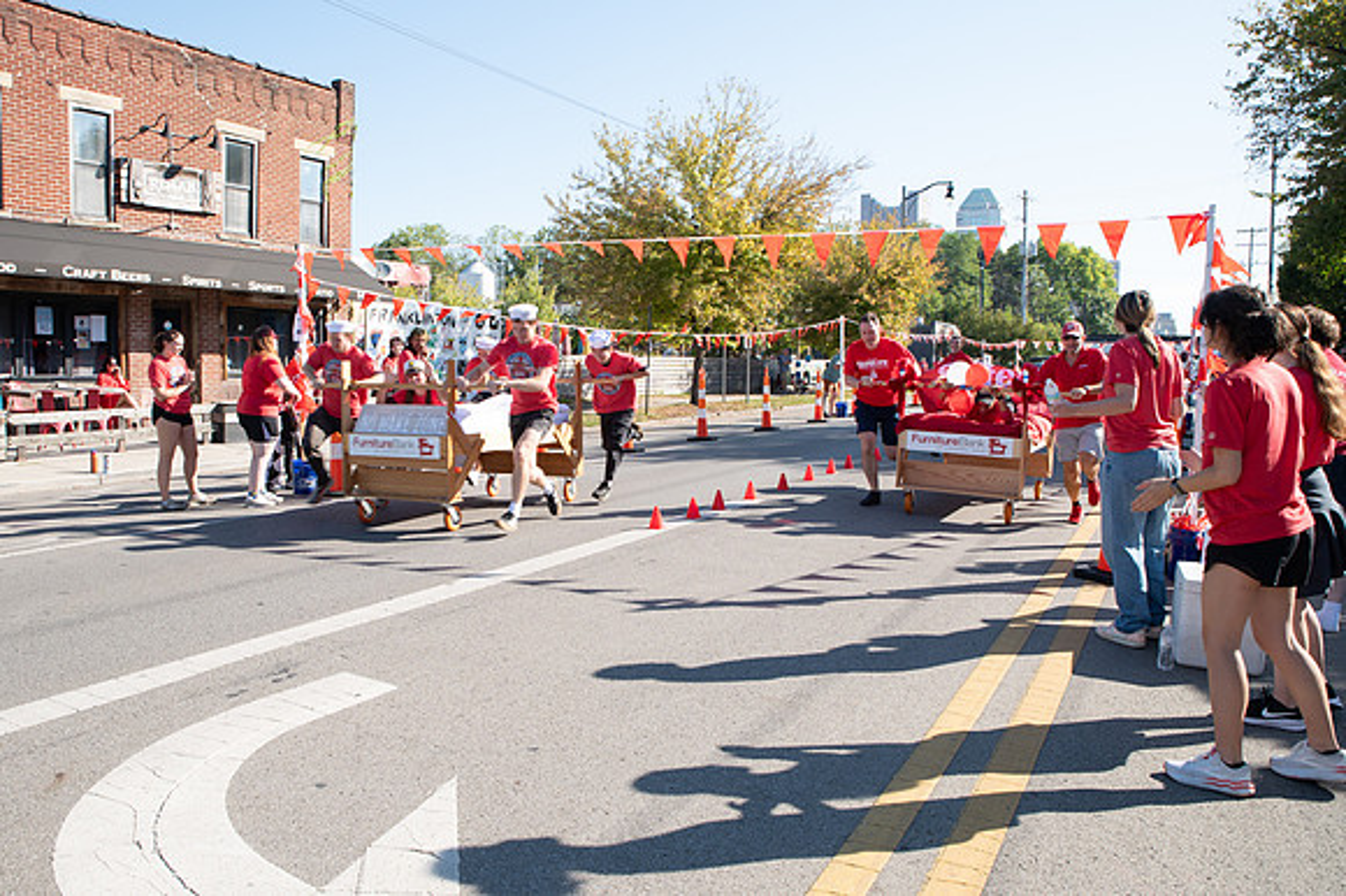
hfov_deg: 67.0
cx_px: 586
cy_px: 428
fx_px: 1012
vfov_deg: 47.7
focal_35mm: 27
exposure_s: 1/200
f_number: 8
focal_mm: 24
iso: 200
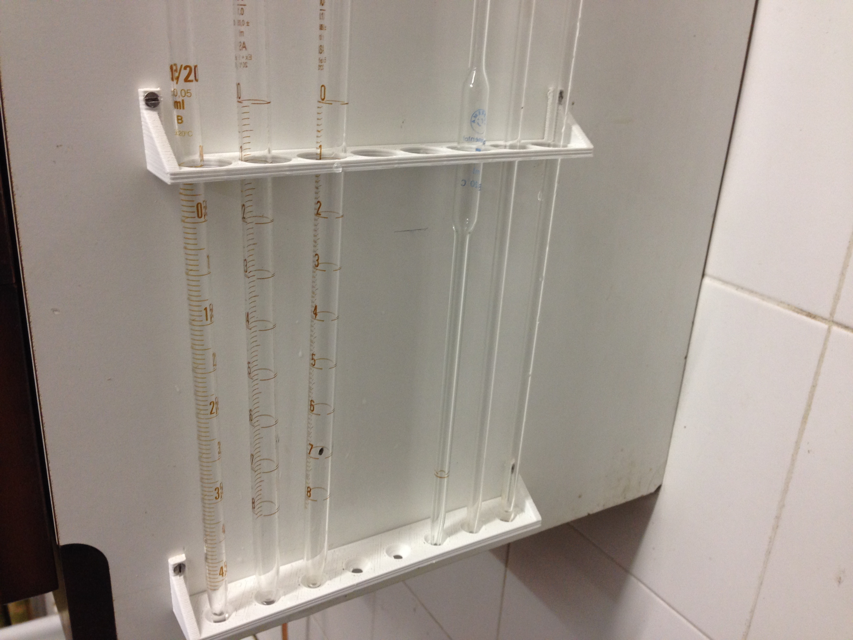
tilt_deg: -21.2
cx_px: 426
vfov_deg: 42.9
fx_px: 813
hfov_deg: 55.4
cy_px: 320
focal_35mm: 33
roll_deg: -4.3
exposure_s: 1/20
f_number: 2.4
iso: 100
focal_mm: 4.12
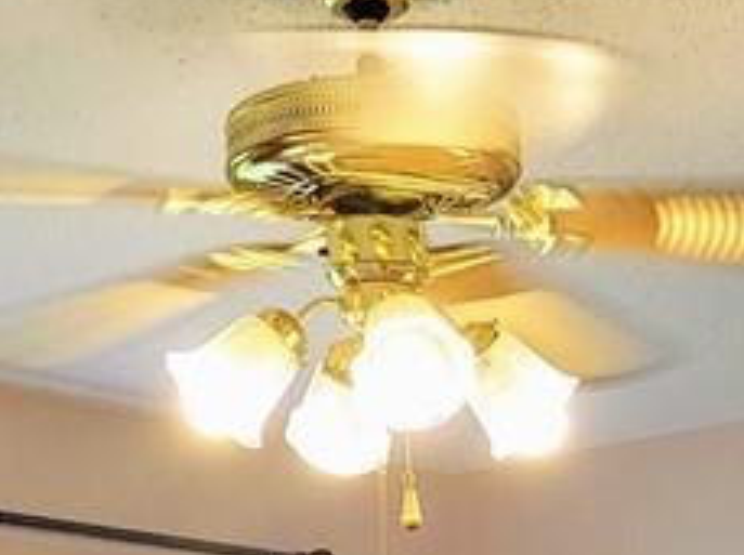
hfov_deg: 17.5
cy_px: 1149
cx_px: 543
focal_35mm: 112
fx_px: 2403
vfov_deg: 11.7
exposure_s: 1/60
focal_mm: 4.6
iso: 100
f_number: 2
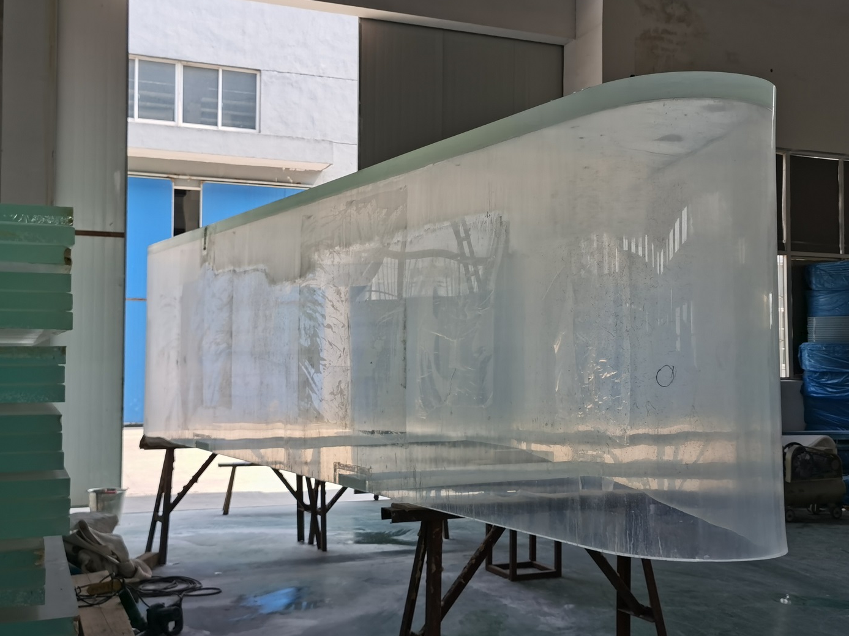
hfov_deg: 46.8
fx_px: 981
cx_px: 444
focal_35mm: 40
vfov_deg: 36.0
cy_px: 319
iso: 50
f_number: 1.6
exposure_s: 1/858
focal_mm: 5.56
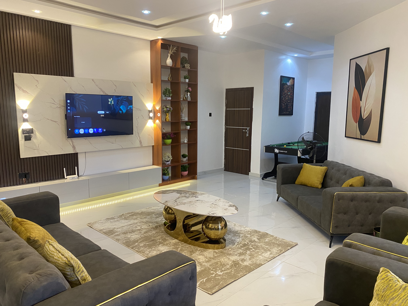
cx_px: 204
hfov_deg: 67.3
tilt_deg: -8.9
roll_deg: -0.8
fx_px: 306
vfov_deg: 53.1
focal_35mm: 26
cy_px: 153
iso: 250
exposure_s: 1/50
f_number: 1.8
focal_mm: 4.25
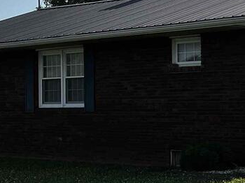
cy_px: 69
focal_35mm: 107
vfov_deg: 13.8
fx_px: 757
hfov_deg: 18.2
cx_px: 209
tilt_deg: +2.6
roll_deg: +0.6
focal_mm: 5.7
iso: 50
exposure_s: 1/6993
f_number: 1.5
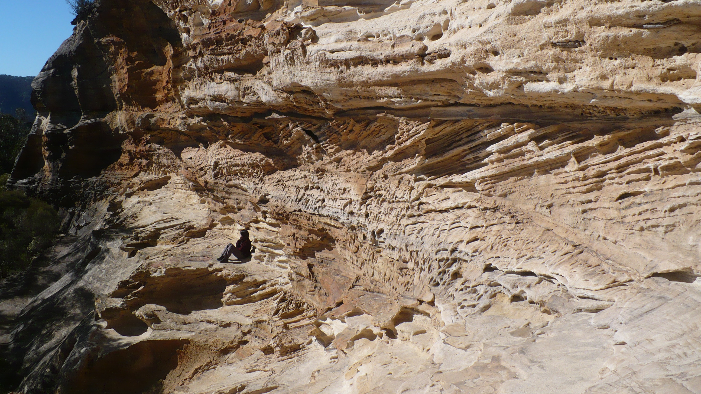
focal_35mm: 41
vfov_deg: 28.9
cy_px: 147
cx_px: 352
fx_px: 762
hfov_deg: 49.4
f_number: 8
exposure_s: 1/320
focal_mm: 6.1
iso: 100
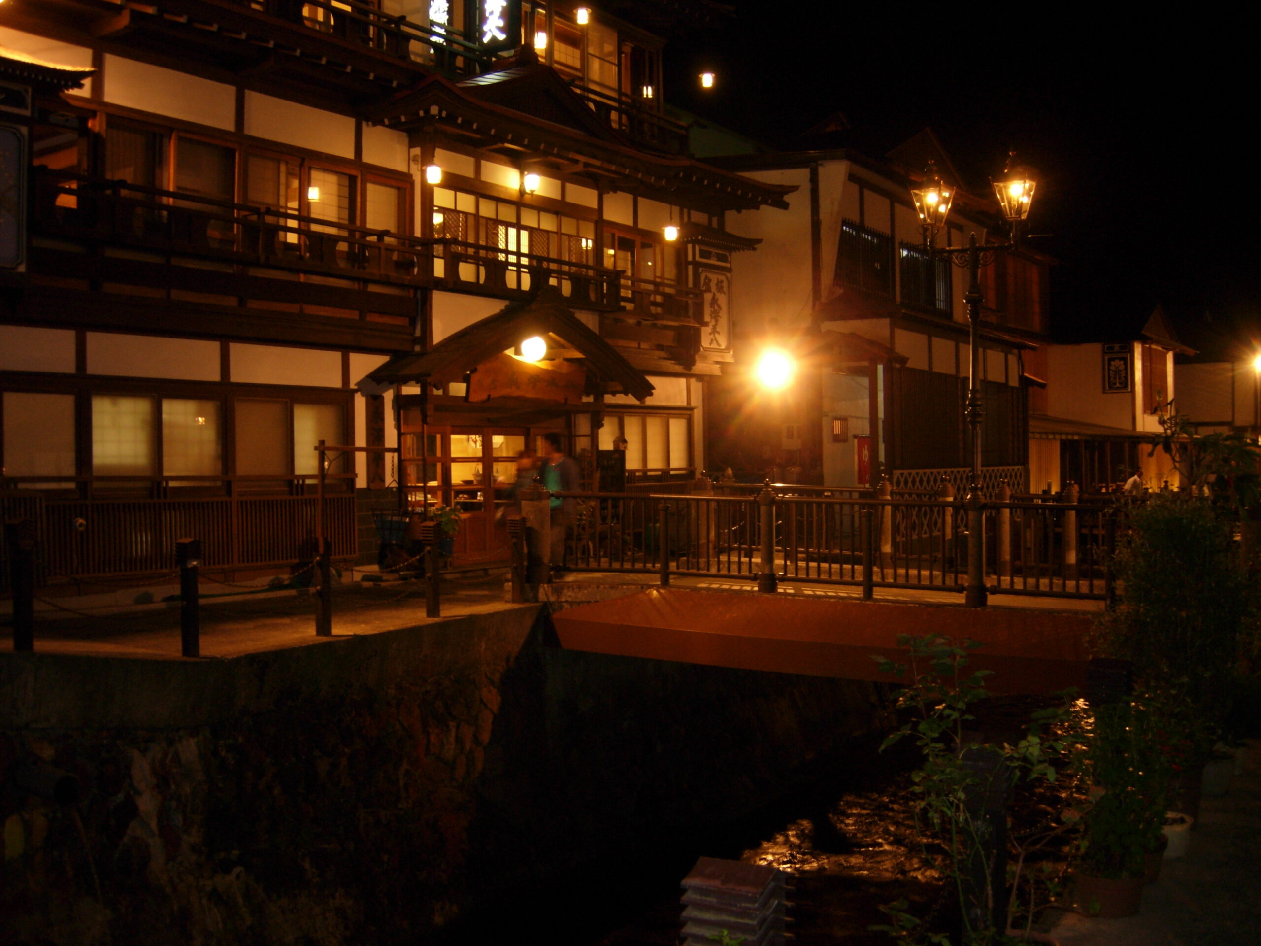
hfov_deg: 51.4
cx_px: 630
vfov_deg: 39.7
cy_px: 473
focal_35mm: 36
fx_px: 1311
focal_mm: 7.5
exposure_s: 1/4.2
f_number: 2.7
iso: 100
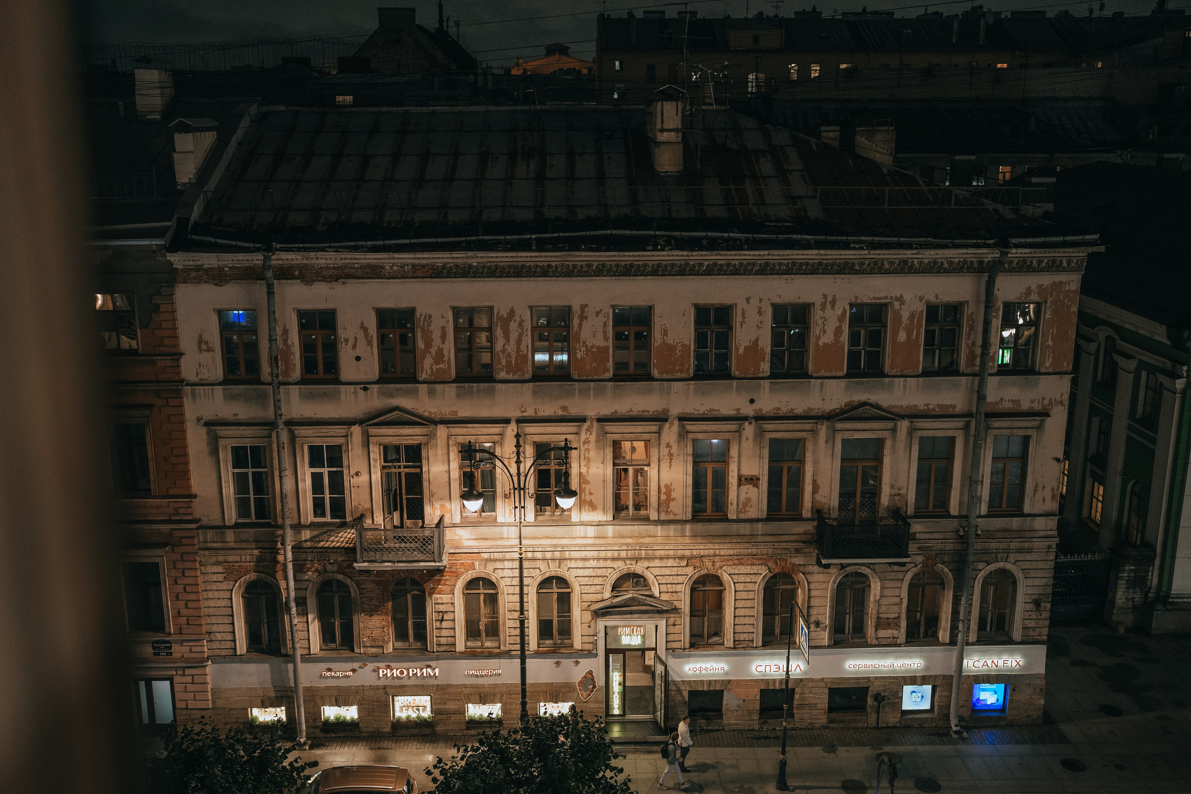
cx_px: 596
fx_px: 1192
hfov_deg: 53.1
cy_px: 397
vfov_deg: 36.8
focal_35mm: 36
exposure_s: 1/200
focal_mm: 35
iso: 2000
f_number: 1.4
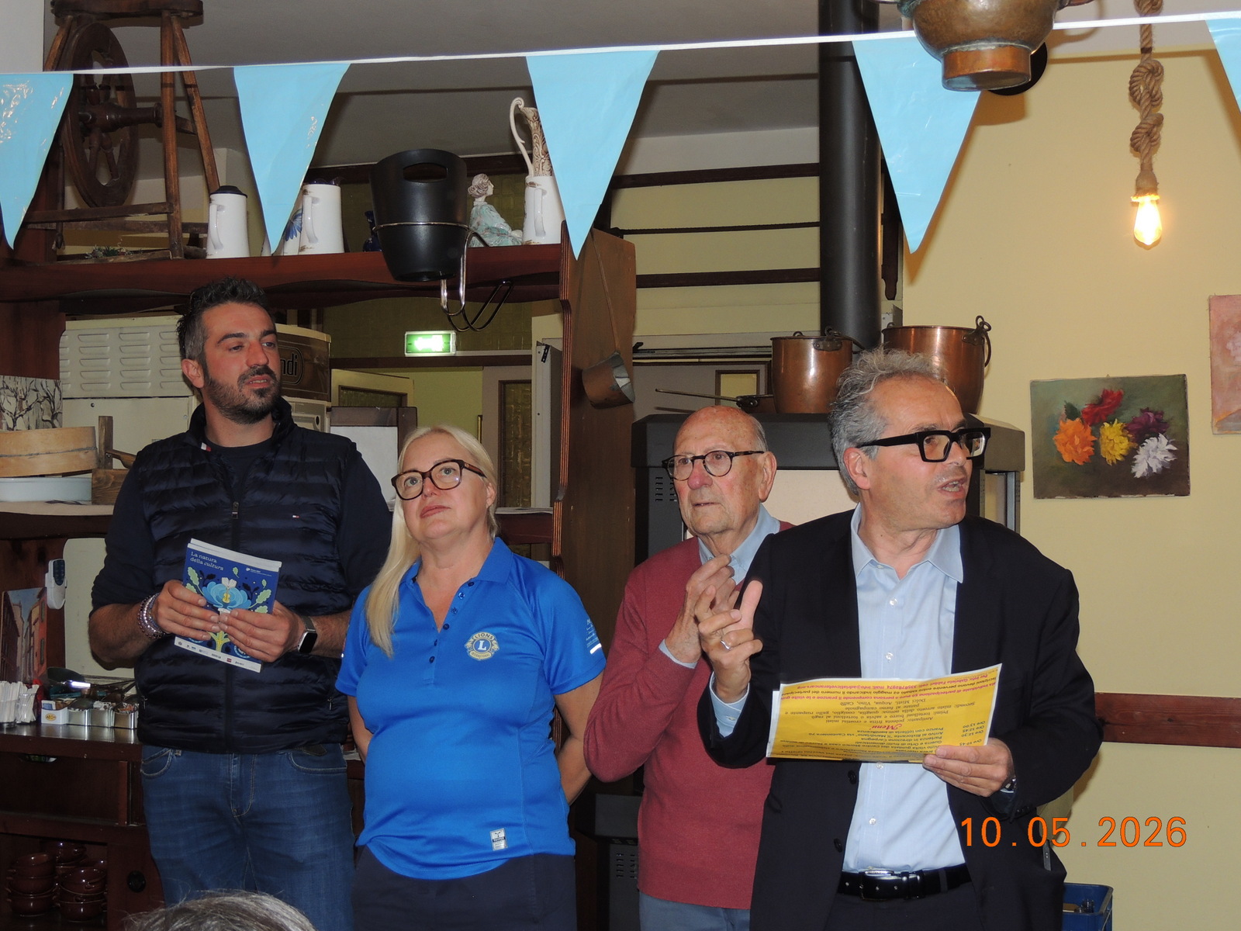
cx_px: 620
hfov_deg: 38.2
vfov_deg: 29.1
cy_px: 466
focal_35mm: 50
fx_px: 1793
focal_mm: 8.9
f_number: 3.6
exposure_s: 1/40
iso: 200
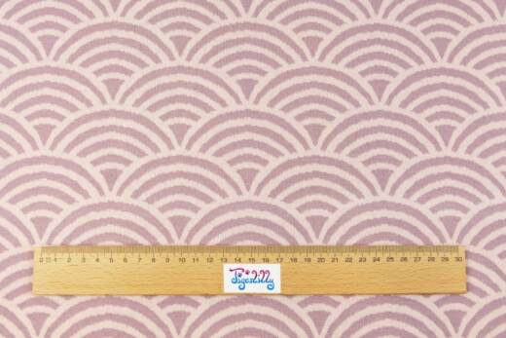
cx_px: 253
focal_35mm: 43
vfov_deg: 31.2
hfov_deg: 45.4
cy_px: 169
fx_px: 605
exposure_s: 1/80
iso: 160
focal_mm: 15.51
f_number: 3.2
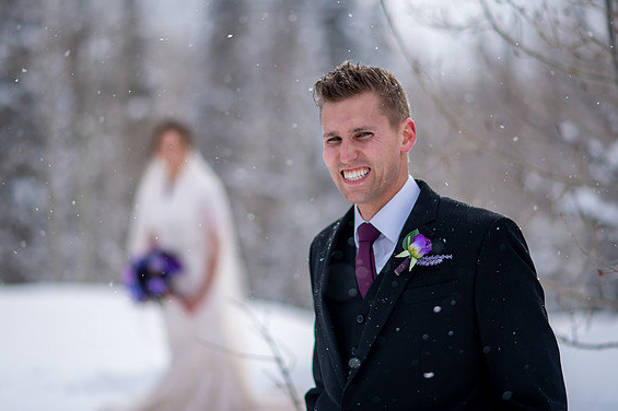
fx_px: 1990
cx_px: 304
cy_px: 194
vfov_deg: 11.8
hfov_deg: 17.7
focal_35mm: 116
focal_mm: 105
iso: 125
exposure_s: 1/2500
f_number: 2
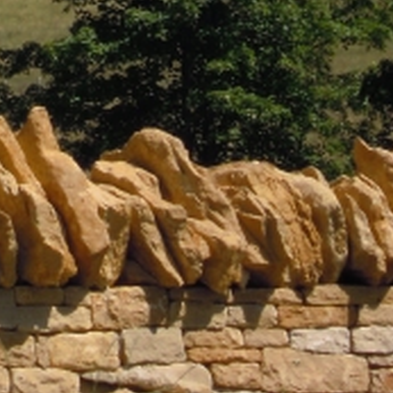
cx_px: -309
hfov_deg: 3.0
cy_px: -286
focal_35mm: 573
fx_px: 7360
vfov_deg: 3.0
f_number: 6.6
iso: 100
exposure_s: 1/400
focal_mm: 25
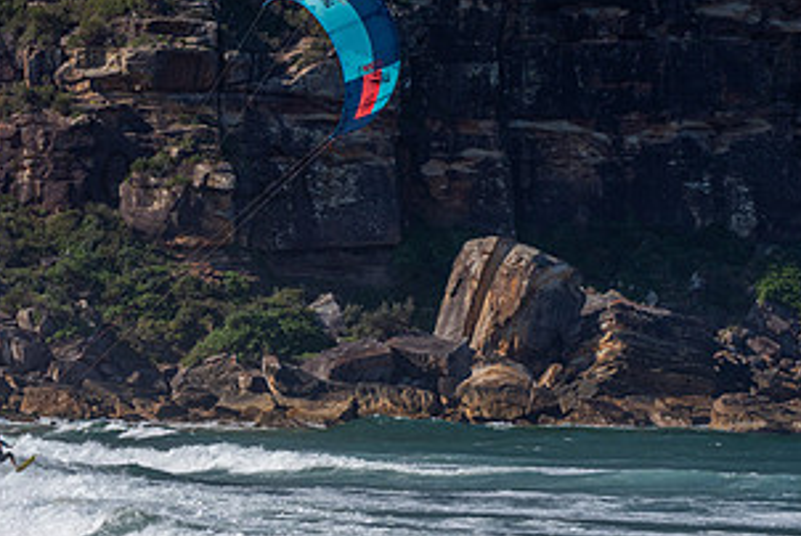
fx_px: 8552
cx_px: 53
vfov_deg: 3.6
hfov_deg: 5.4
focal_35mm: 384
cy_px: 139
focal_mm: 200
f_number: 5.6
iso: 320
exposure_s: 1/4000
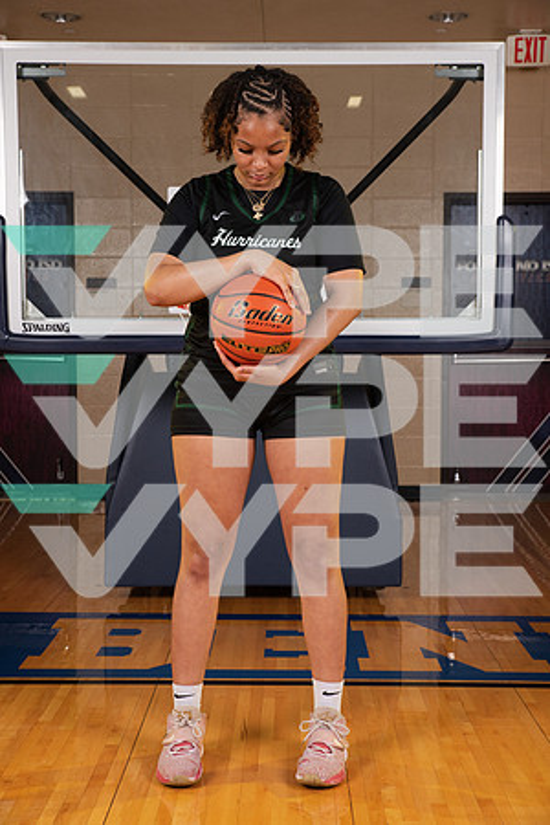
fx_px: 1192
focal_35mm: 52
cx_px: 275
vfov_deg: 38.2
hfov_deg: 26.0
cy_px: 412
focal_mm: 52
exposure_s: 1/320
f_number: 7.1
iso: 320
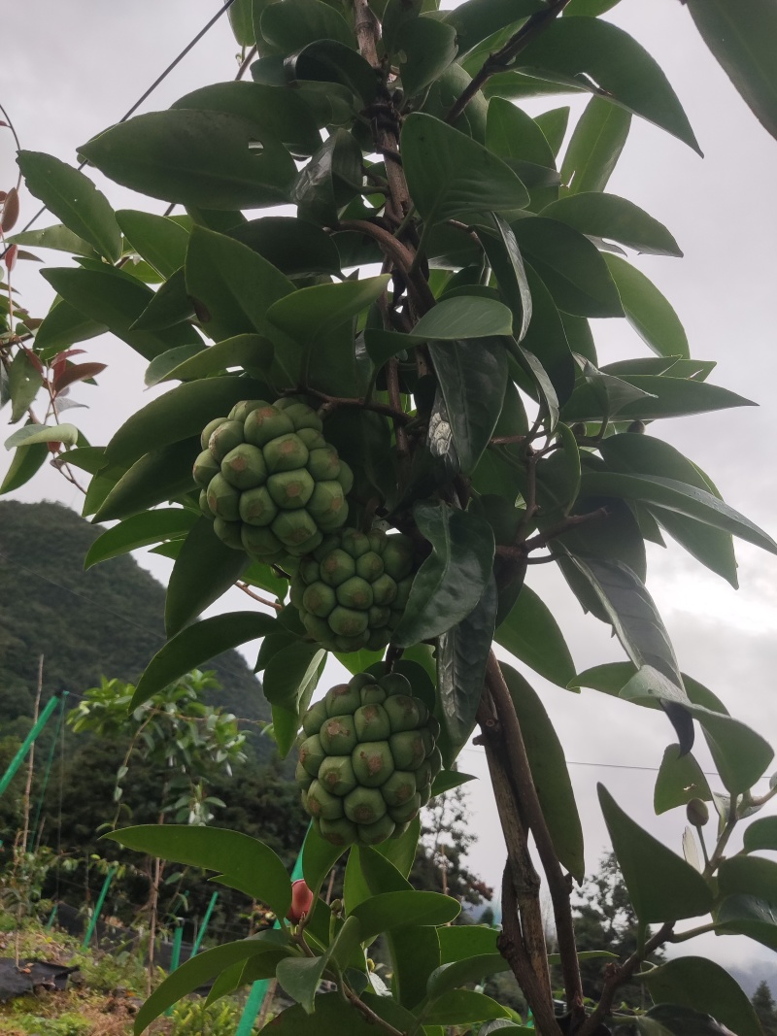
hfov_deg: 54.9
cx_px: 388
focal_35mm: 25
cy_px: 518
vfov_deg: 69.4
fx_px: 748
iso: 50
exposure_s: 1/547
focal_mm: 4.71
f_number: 1.79
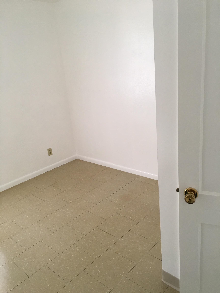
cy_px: 146
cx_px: 110
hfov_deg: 48.2
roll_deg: +6.6
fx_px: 246
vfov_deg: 61.7
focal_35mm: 29
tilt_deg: -17.7
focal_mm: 4.15
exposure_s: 1/30
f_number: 2.2
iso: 25
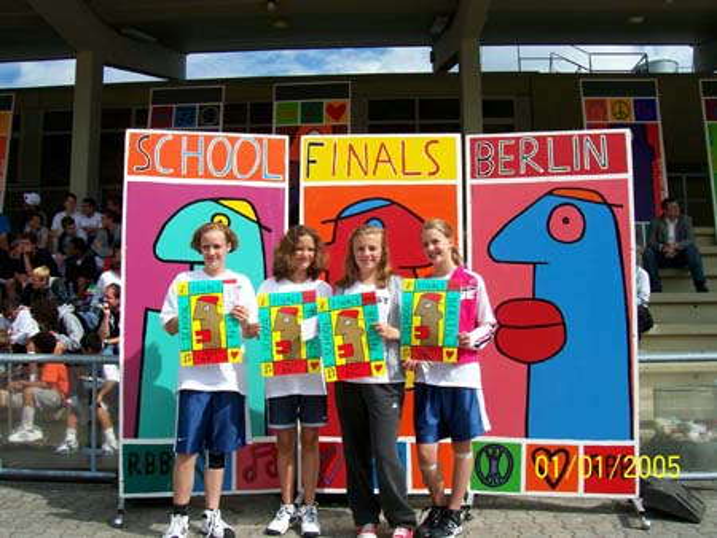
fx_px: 705
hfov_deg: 53.9
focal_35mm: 34
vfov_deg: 41.8
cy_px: 269
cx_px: 358
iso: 80
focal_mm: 5.6
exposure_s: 1/635
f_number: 5.1
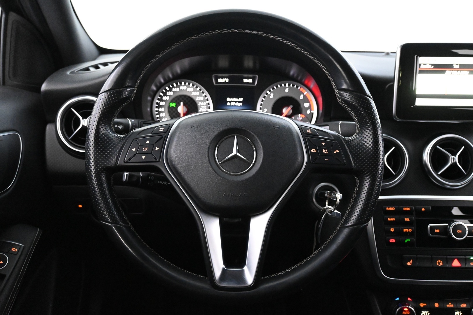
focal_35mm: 32
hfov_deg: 58.3
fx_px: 424
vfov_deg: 40.8
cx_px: 236
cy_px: 158
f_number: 4
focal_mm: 21.5
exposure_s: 1/30
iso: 8000
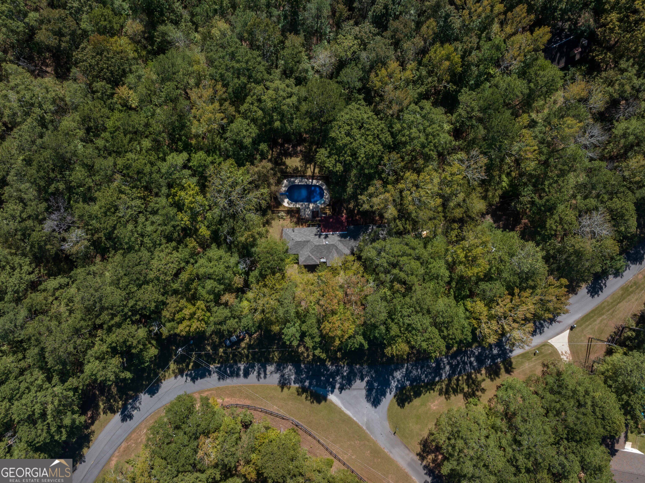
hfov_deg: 71.6
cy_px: 242
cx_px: 322
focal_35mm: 24
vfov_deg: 56.8
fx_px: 447
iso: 100
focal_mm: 12.29
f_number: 9
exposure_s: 1/120
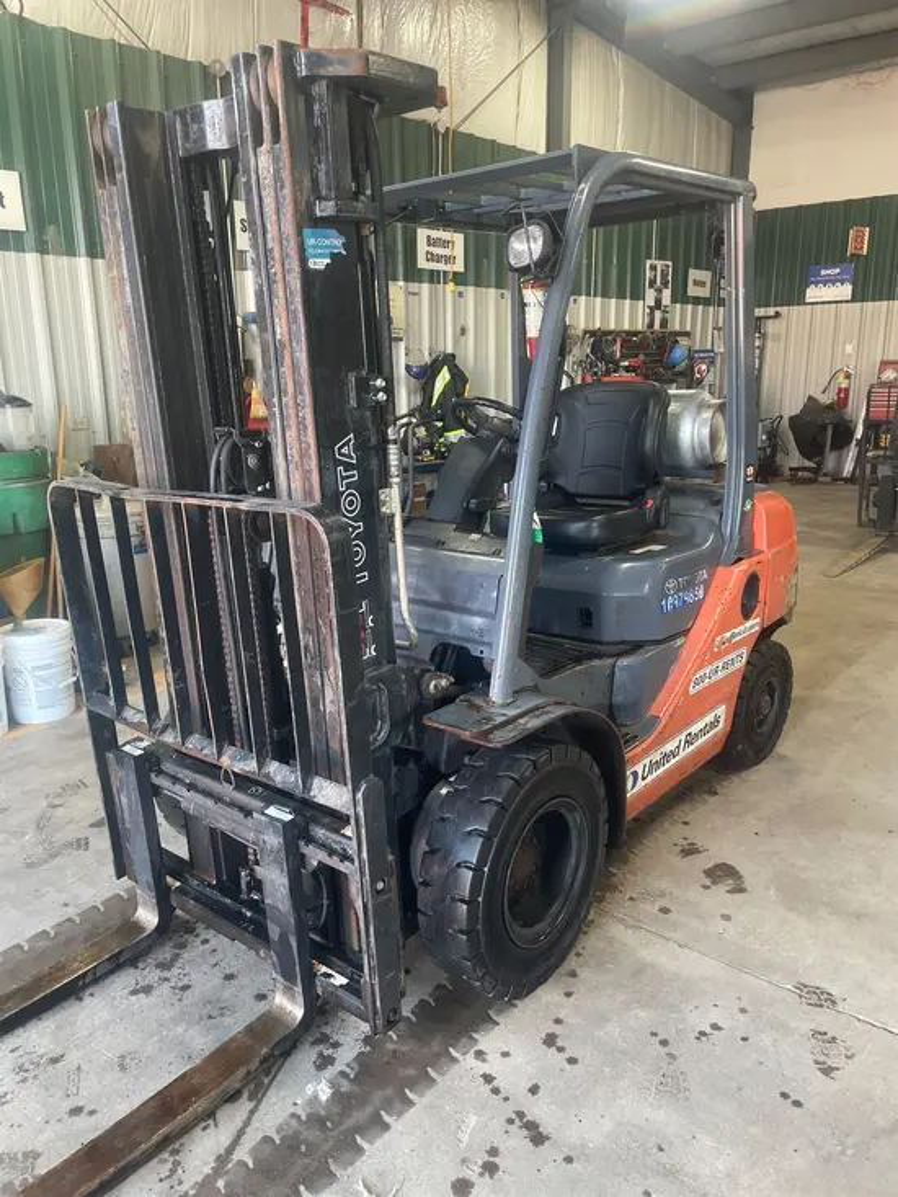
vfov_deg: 67.3
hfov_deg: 53.1
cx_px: 449
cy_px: 598
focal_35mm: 26
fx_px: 899
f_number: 1.6
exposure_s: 1/84
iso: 125
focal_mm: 4.2
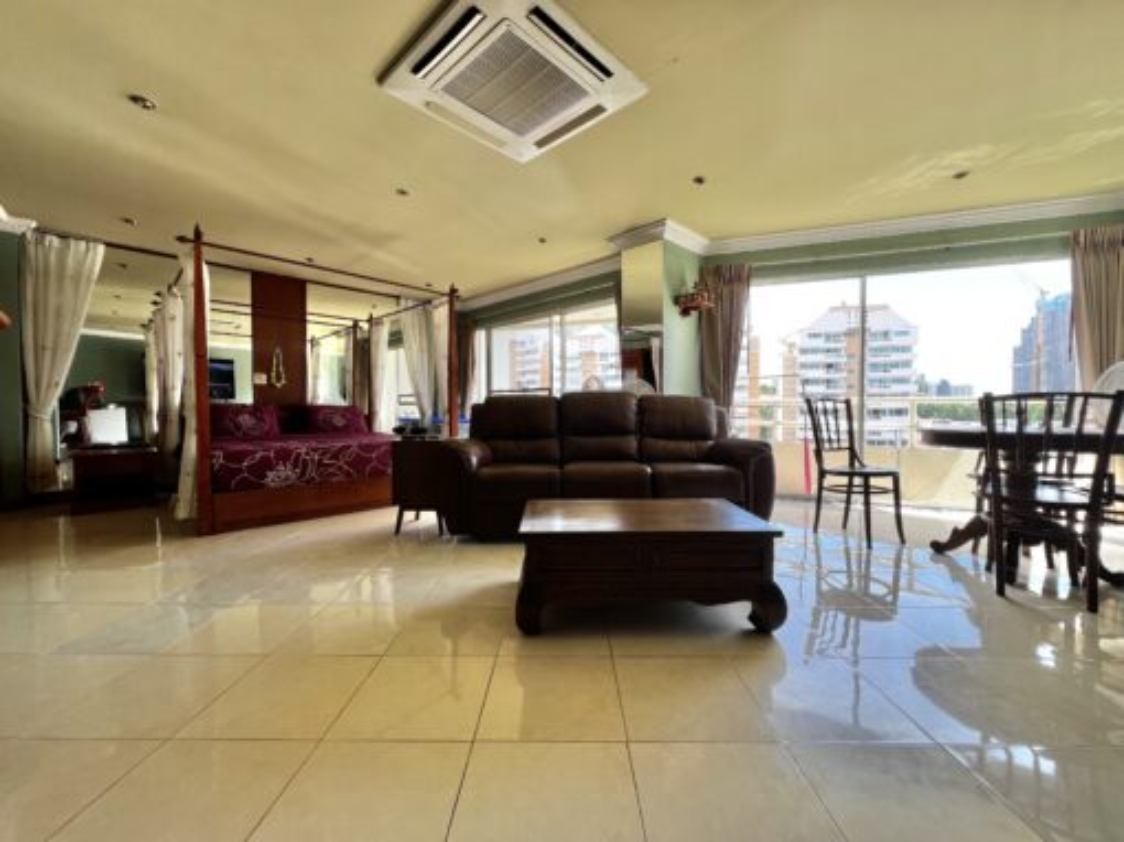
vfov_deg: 89.9
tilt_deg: -1.2
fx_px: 422
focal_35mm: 13
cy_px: 421
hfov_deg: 106.2
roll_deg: -0.3
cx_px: 562
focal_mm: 1.57
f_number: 1.8
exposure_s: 1/99
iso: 32
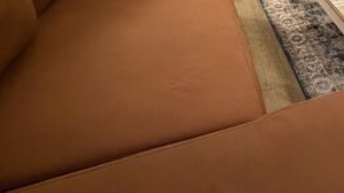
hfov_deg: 46.7
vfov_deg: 26.1
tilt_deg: -17.1
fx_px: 346
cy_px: -64
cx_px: 320
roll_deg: -1.2
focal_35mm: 38
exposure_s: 1/60
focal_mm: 2.22
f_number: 2.2
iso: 1250
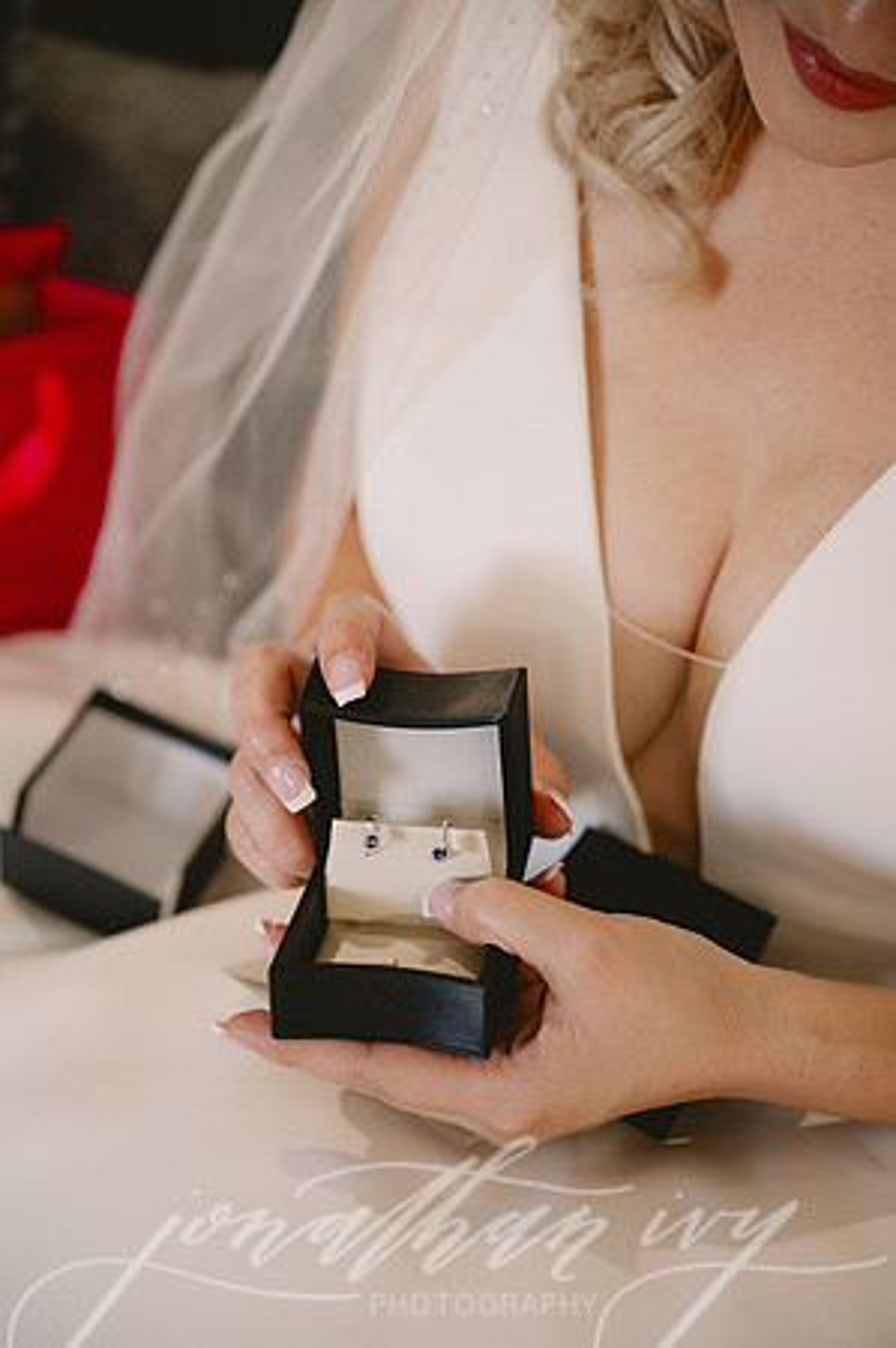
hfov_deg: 19.4
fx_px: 2619
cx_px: 448
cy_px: 674
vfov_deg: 28.9
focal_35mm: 70
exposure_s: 1/320
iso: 1600
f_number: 2.8
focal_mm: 70
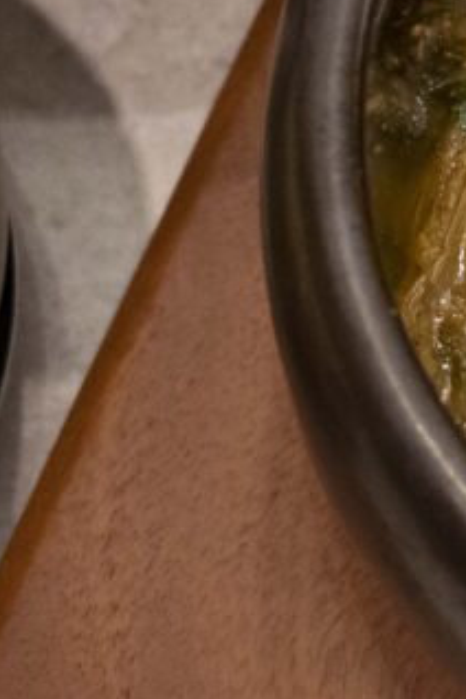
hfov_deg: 7.0
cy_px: 118
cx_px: 732
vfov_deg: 10.6
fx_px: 3747
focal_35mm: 193
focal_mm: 60
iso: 10000
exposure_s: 1/160
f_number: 5.6
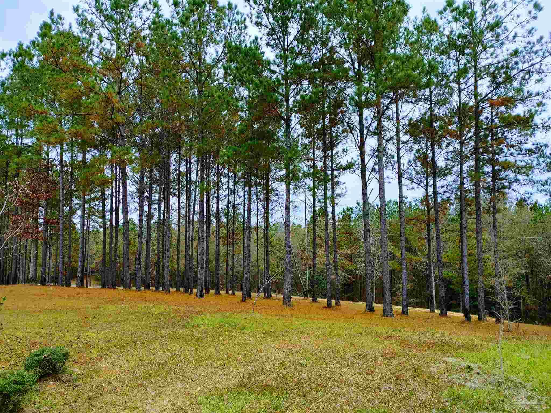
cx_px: 276
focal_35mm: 26
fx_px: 414
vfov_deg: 53.1
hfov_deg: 67.3
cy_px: 206
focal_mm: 5.58
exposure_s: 1/344
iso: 50
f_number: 1.8
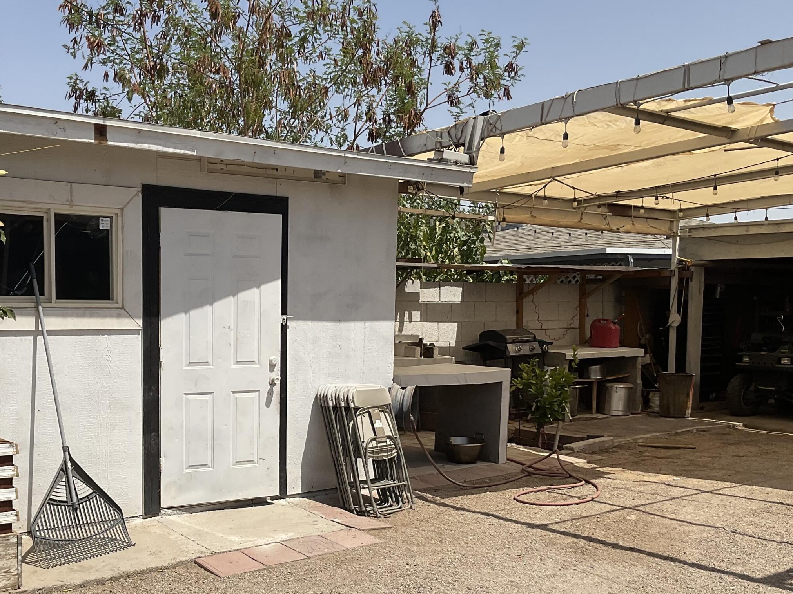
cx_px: 302
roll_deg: +0.0
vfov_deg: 33.4
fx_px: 985
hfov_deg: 43.5
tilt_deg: -7.0
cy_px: 383
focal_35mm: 43
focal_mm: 3
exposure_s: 1/3125
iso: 16
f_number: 1.8
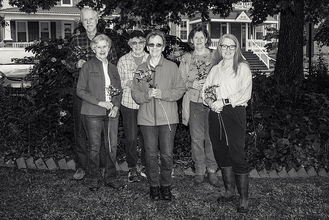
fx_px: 419
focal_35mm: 46
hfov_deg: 42.9
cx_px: 164
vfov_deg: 29.3
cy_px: 88
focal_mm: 33
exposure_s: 1/250
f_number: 7.1
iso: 250
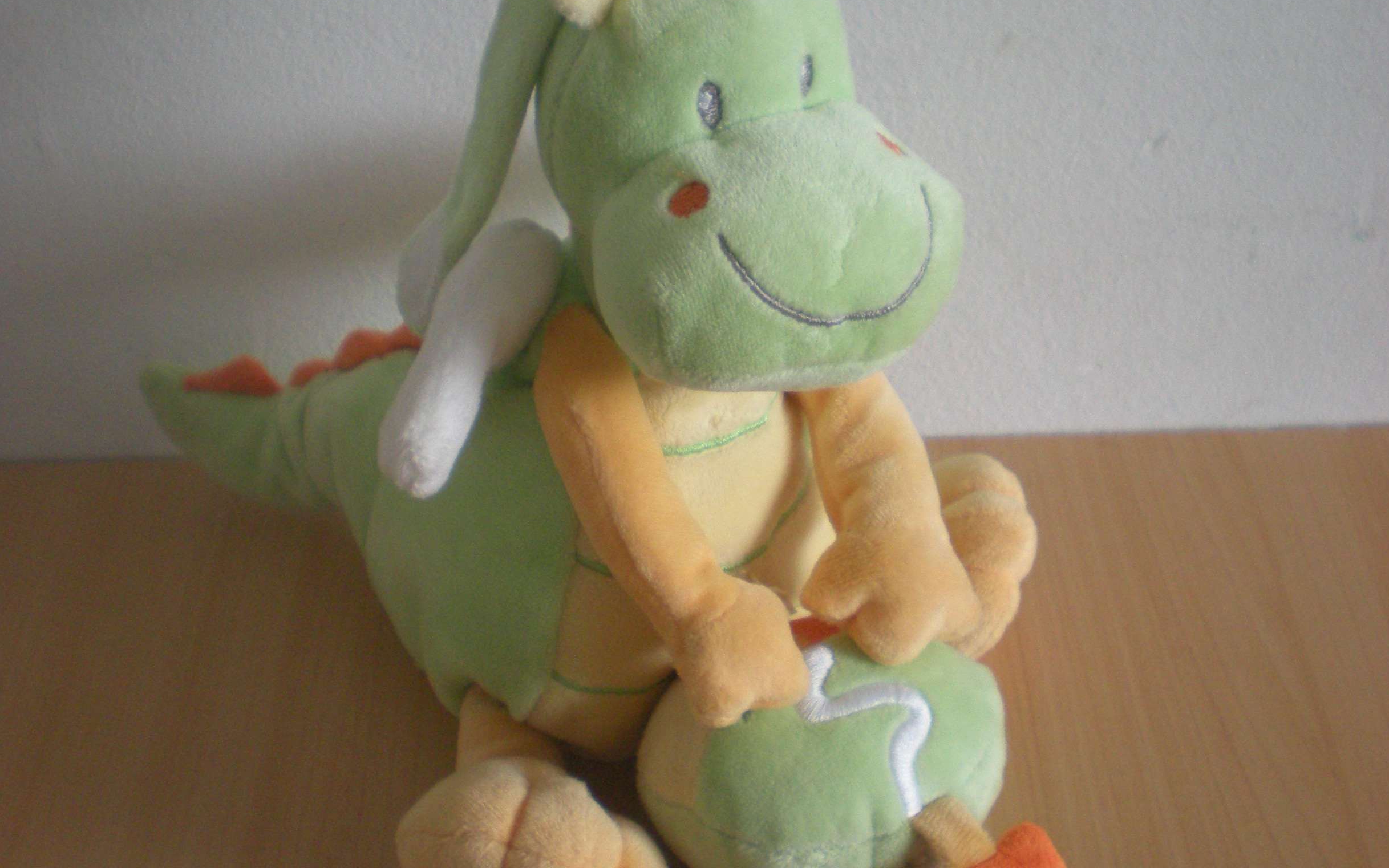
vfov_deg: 24.0
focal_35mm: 54
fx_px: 2044
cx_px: 698
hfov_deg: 37.5
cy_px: 448
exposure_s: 1/18
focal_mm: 6.3
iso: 200
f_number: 3.1
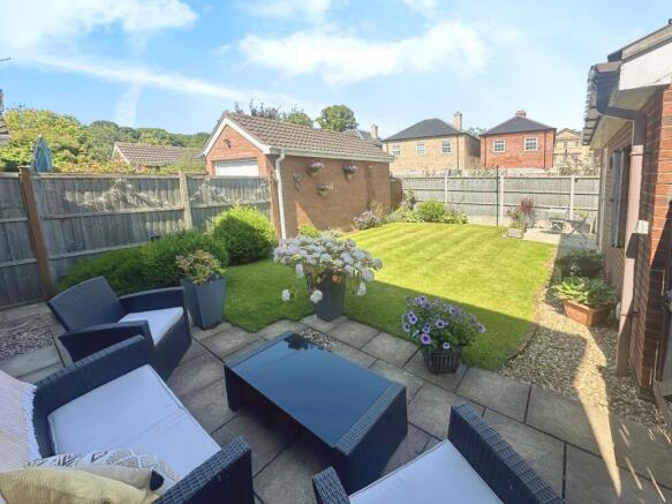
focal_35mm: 14
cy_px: 252
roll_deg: +0.4
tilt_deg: -10.9
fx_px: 272
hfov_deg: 102.1
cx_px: 336
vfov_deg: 85.7
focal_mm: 2.22
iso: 40
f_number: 2.2
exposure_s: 1/947
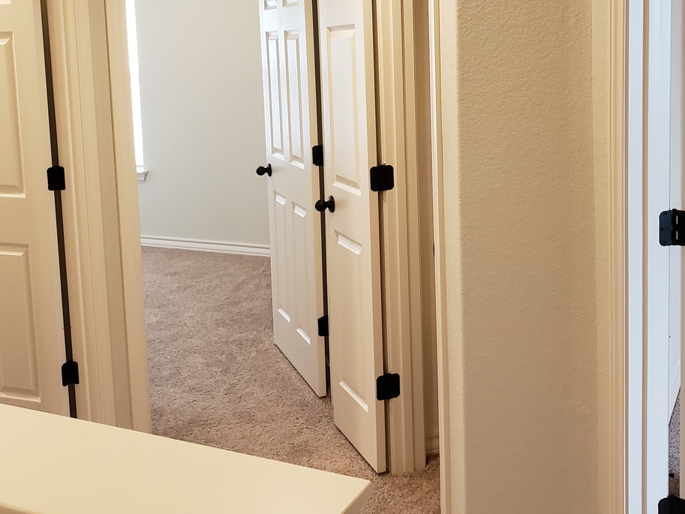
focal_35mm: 41
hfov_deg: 45.6
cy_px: 119
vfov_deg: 34.3
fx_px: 811
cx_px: 405
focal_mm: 4.3
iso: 250
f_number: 2.4
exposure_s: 1/40
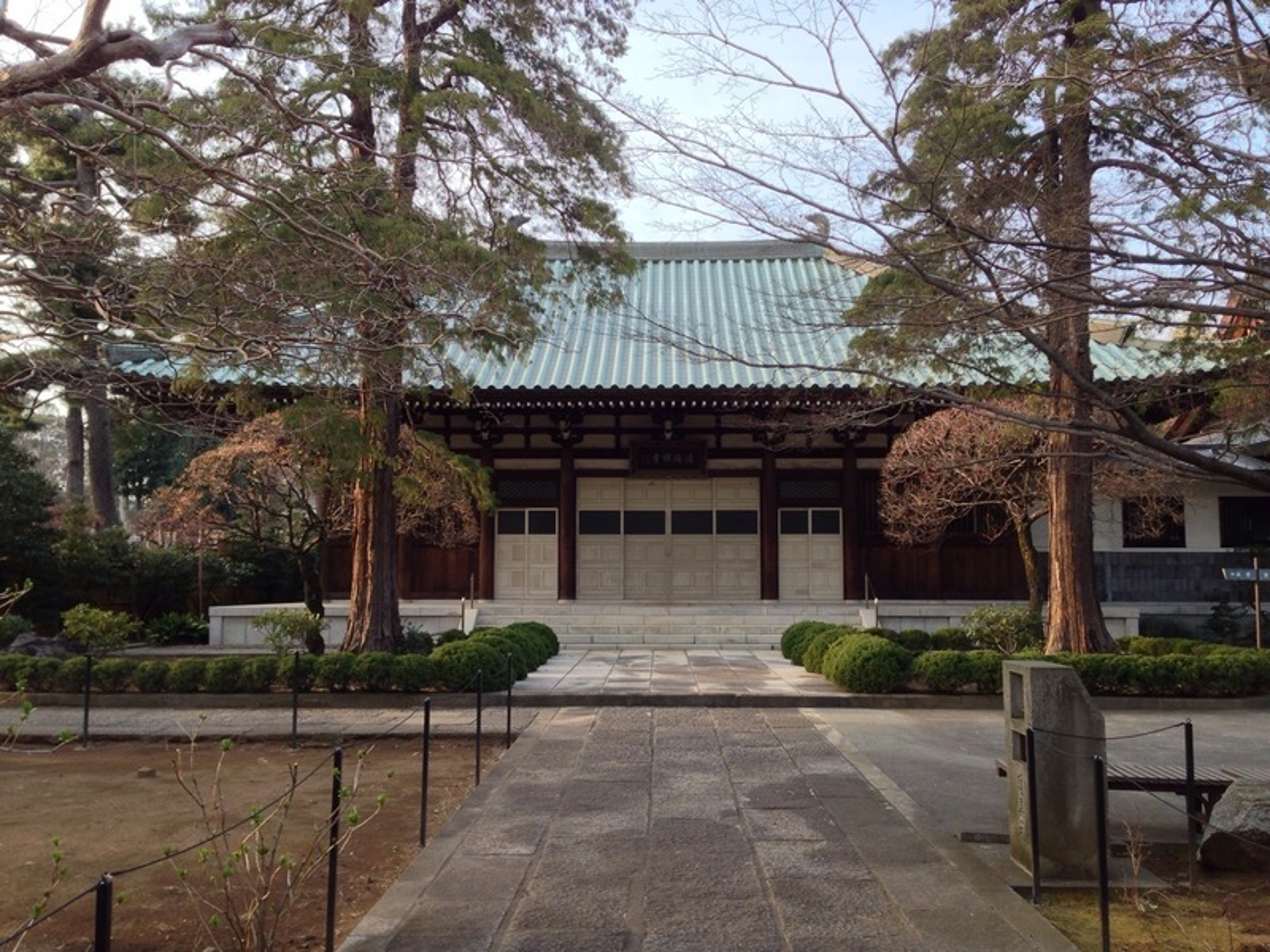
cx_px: 635
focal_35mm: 33
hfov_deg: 55.4
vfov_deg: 42.9
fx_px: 1211
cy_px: 476
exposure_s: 1/120
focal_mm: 4.13
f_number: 2.4
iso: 64
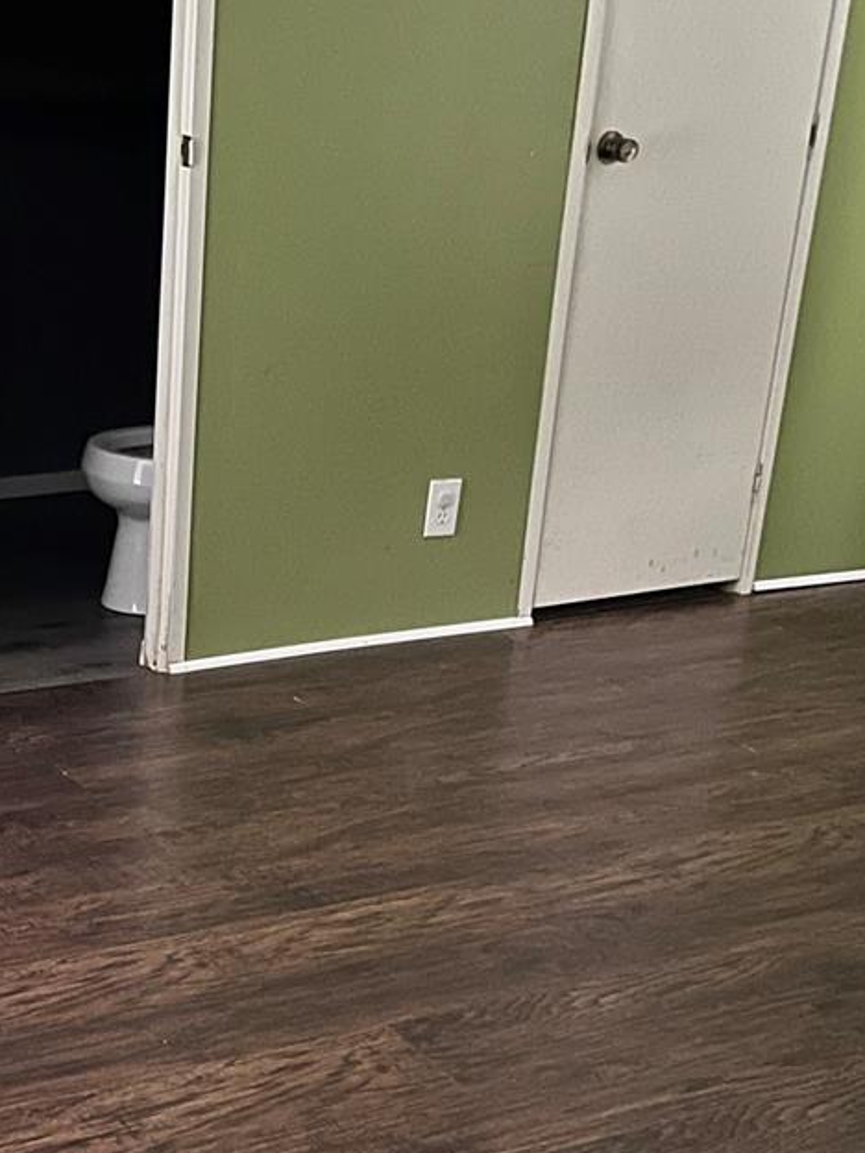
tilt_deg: -26.2
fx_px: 2132
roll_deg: -0.8
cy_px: 915
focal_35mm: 64
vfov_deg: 29.6
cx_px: 116
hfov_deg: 22.5
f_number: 1.6
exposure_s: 1/26
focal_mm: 5.1
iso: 1000
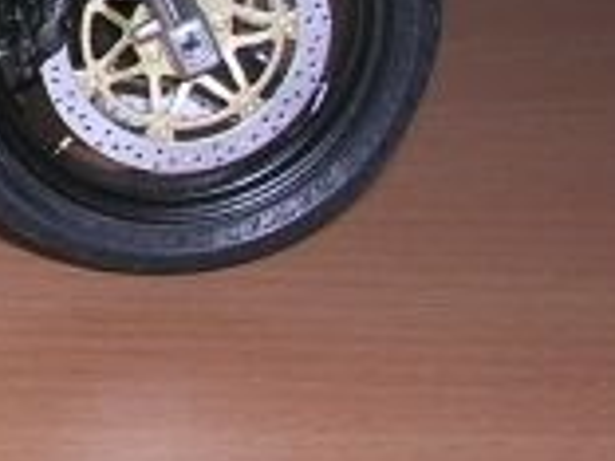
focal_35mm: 156
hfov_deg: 11.5
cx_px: -591
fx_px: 2772
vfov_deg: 9.3
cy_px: -217
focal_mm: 5.8
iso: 100
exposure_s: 1/60.1
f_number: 5.6
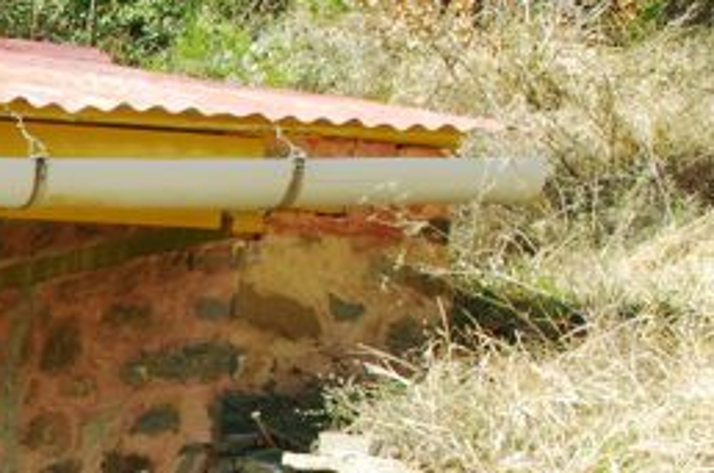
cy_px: 609
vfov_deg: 11.0
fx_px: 2395
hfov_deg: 15.9
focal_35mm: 121
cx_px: -257
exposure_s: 1/125
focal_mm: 26
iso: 200
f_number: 6.3
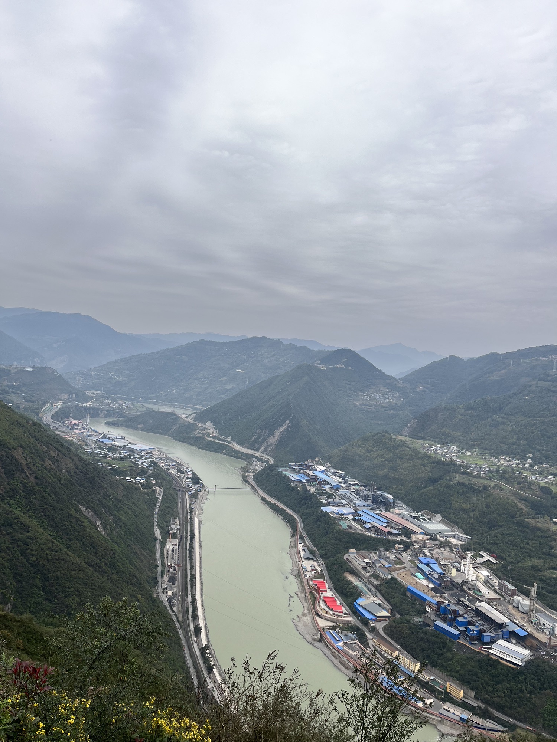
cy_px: 371
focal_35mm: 26
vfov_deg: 67.3
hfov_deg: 53.1
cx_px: 278
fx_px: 558
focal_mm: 5.1
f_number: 1.6
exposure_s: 1/241
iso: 40
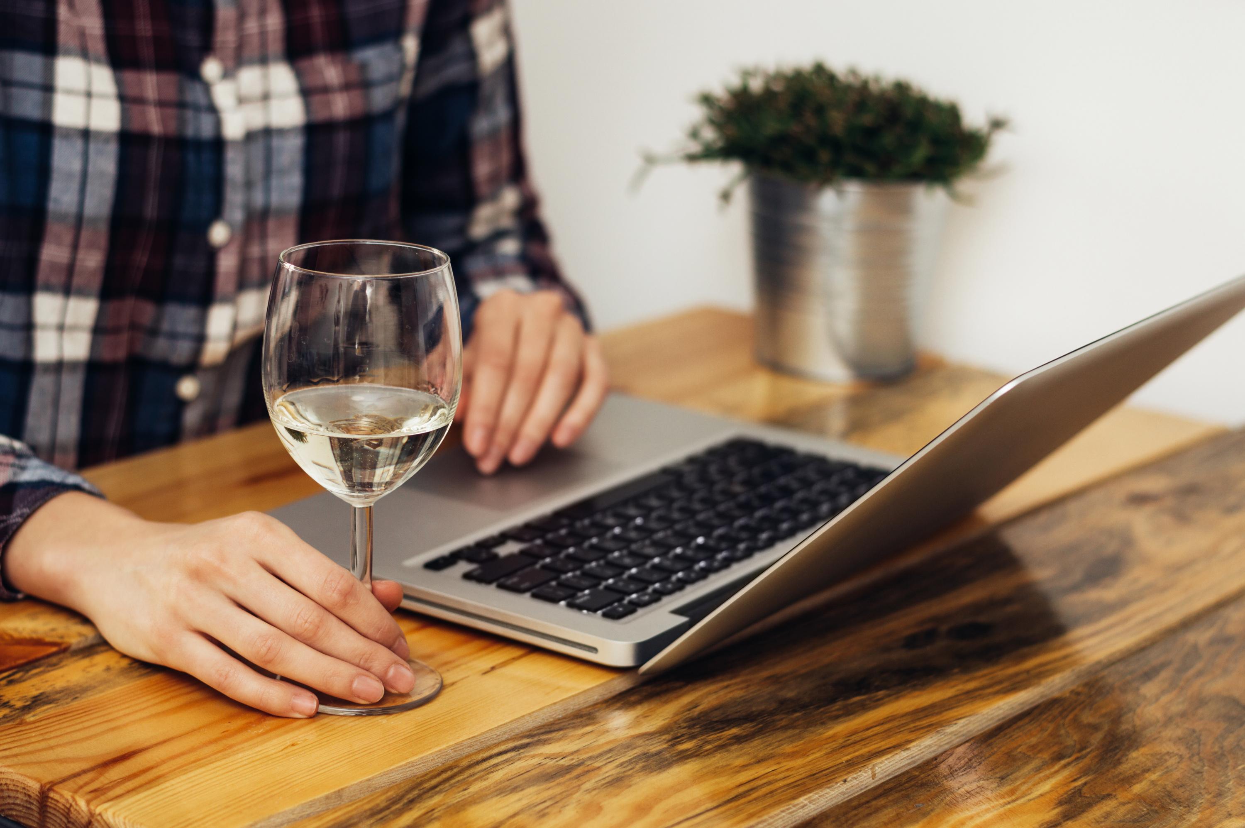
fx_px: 2592
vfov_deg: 18.2
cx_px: 622
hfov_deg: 27.0
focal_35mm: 75
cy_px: 414
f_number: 2.5
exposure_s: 1/200
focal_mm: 50
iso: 100
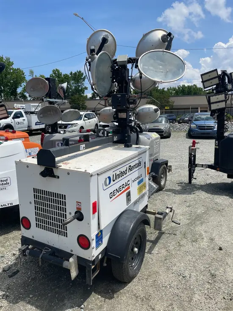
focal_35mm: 26
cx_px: 116
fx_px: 233
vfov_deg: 67.3
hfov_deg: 53.1
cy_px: 156
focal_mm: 4.2
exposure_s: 1/4651
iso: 32
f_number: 1.6
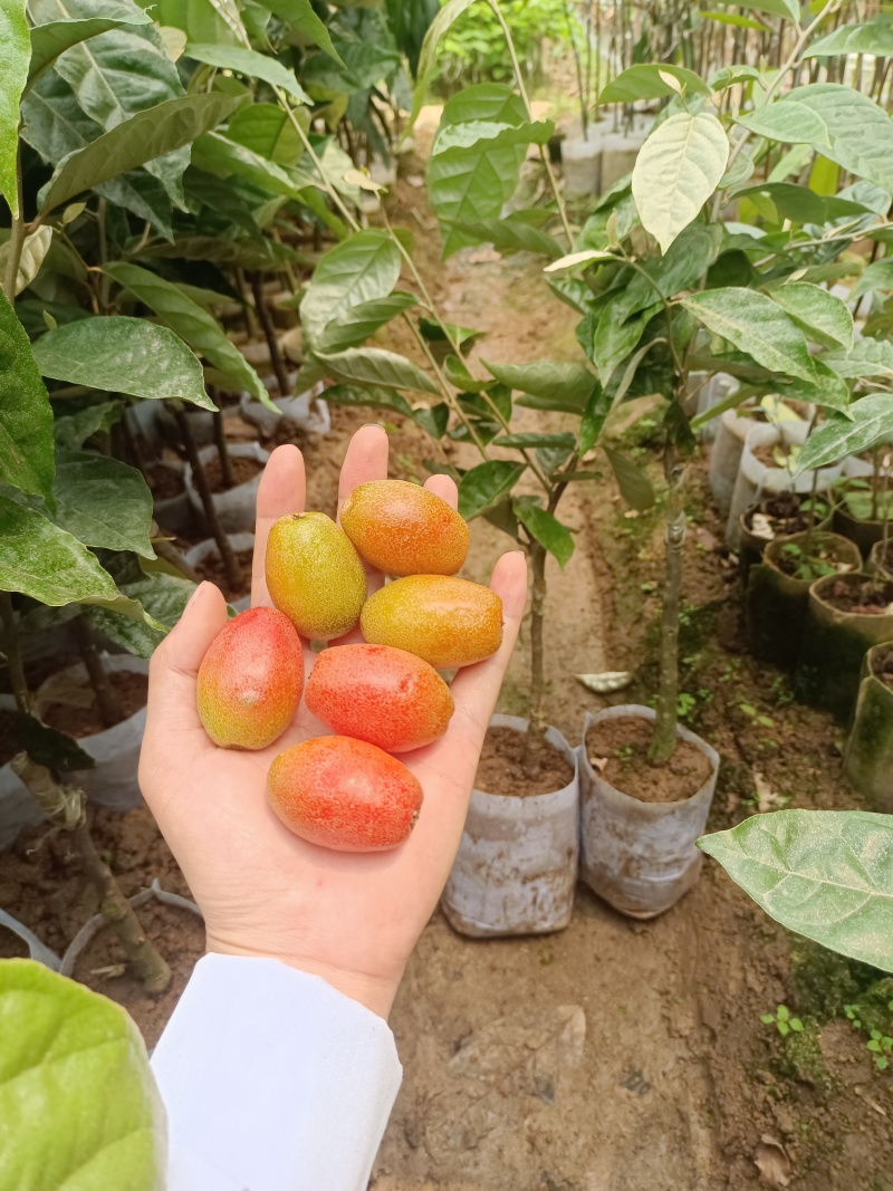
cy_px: 596
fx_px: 860
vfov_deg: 69.4
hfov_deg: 54.9
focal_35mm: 25
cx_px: 446
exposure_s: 1/100
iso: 103
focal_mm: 4.71
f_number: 1.79
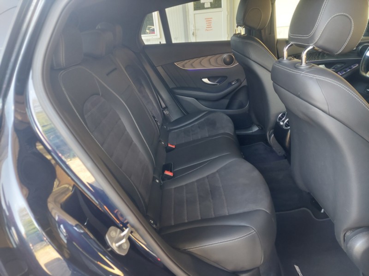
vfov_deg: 54.9
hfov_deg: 69.4
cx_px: 184
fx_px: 266
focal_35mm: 25
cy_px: 138
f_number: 1.8
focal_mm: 5.23
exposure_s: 1/50
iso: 400
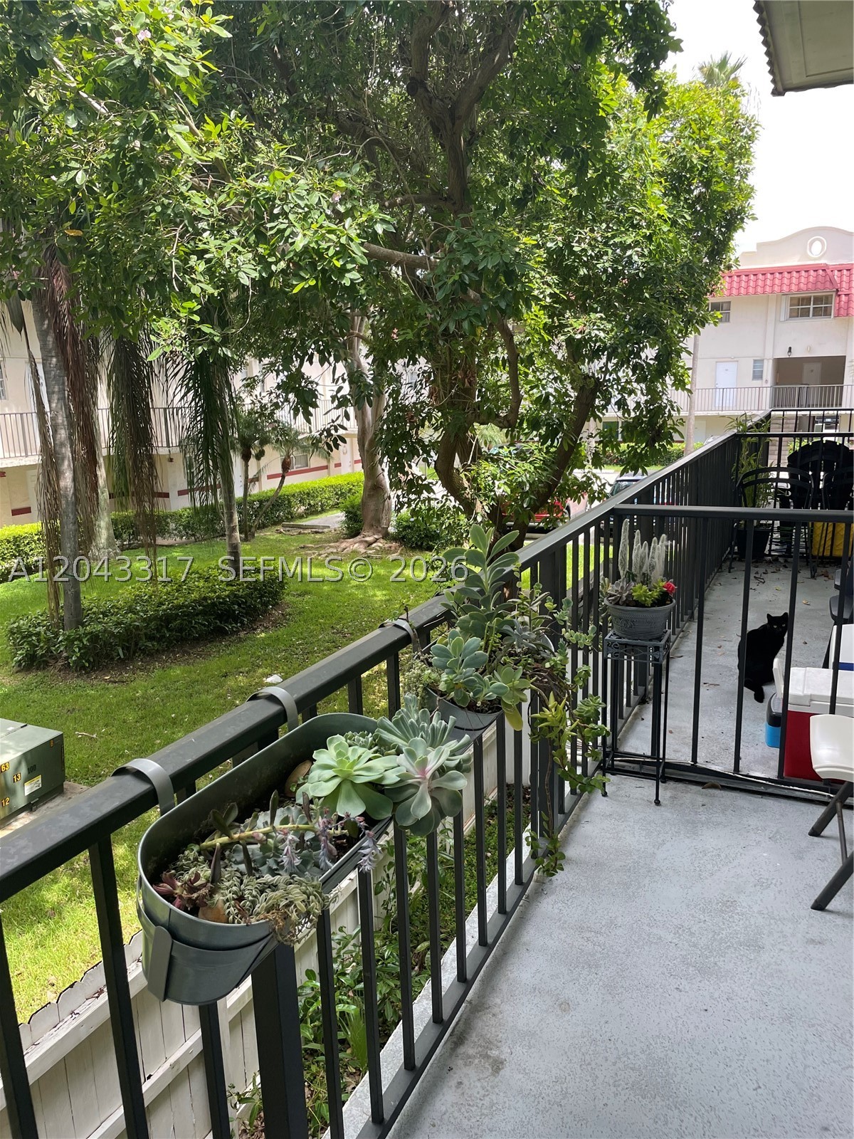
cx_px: 427
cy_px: 570
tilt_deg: -12.9
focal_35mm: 26
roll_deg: +2.2
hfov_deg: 53.1
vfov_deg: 67.3
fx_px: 855
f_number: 1.6
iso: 32
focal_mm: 4.2
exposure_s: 1/360
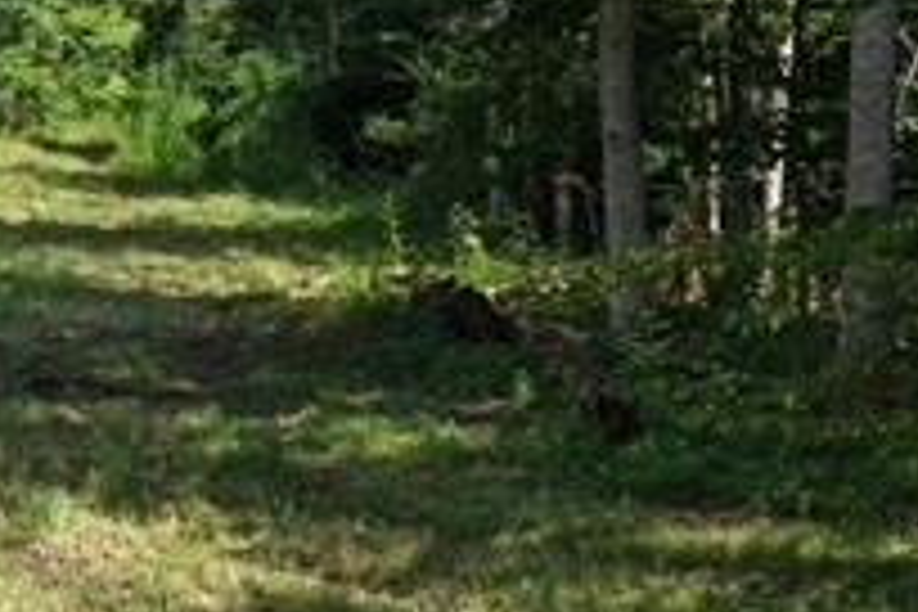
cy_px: 626
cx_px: -50
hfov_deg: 19.8
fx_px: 2524
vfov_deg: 13.6
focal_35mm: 99
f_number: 2.8
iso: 250
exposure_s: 1/80
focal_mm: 14.45
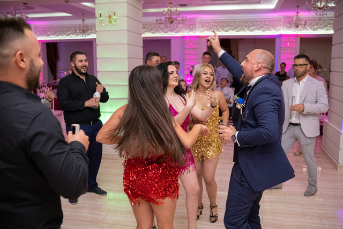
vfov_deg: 37.9
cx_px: 172
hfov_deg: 54.4
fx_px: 334
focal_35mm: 35
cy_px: 114
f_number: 2.2
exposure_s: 1/125
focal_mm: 23
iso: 1600
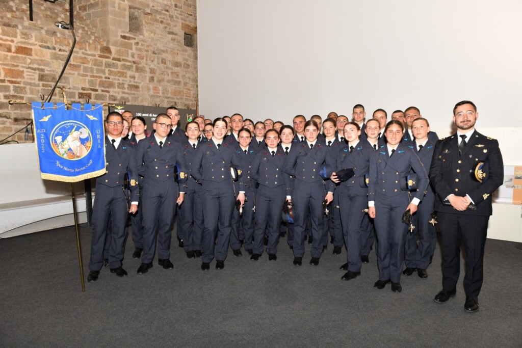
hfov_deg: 73.7
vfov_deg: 53.1
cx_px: 261
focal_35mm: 24
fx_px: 348
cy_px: 174
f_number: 6.3
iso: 1000
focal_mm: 24
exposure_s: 1/250
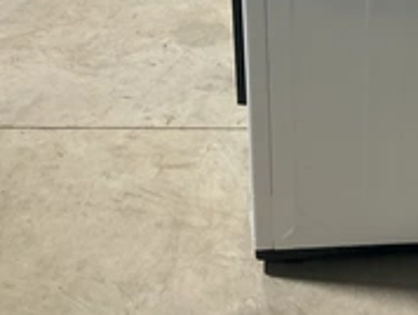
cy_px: -33
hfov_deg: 28.7
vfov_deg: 21.5
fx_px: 786
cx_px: 369
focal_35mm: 65
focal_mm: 3
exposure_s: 1/60
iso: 125
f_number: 1.8
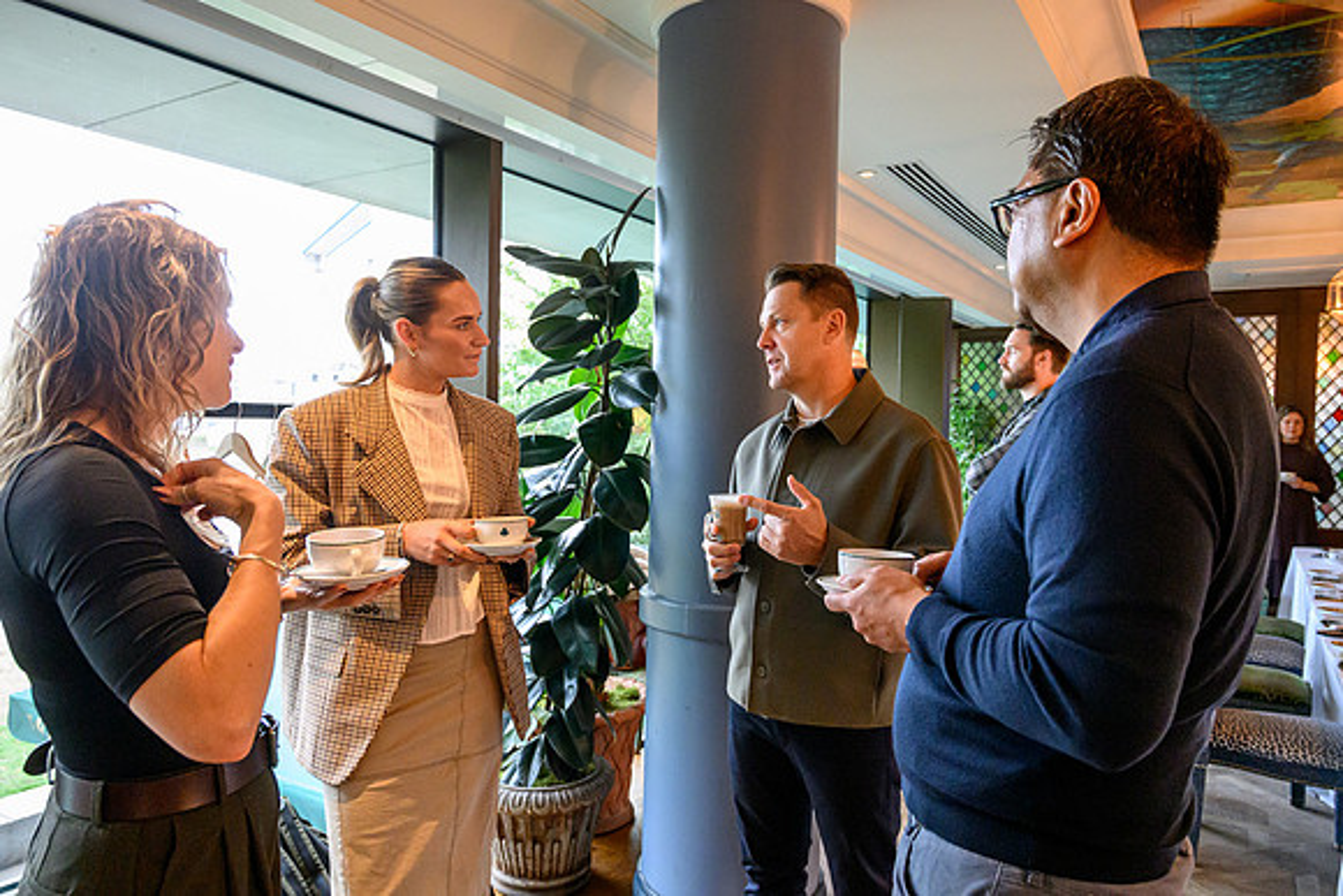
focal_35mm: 25
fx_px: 934
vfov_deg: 51.2
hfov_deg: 71.4
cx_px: 672
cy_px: 448
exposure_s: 1/200
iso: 9000
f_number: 5
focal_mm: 24
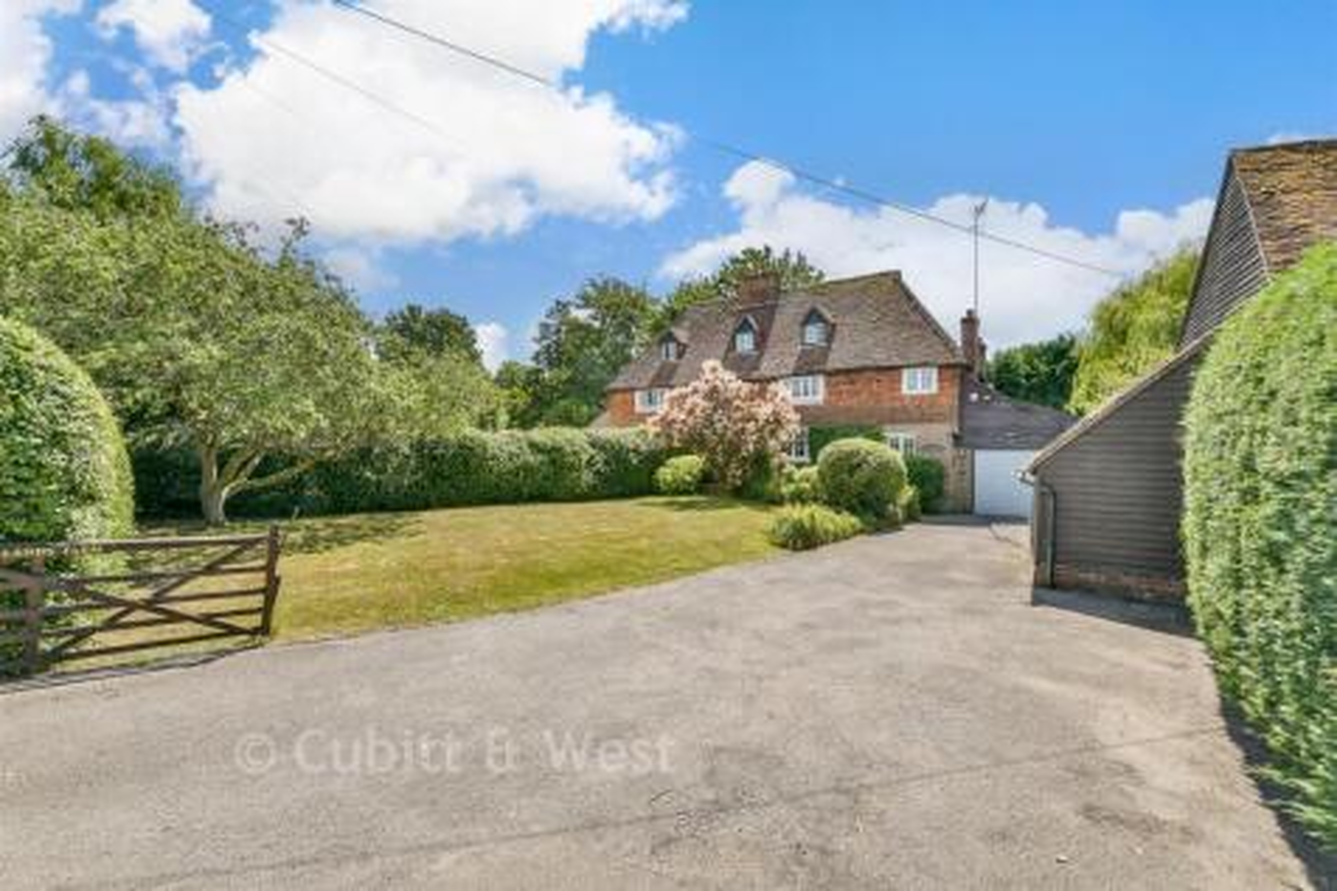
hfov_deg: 100.4
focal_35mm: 15
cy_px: 446
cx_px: 668
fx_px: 557
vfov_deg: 77.3
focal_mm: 10
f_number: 10
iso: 100
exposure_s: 1/60
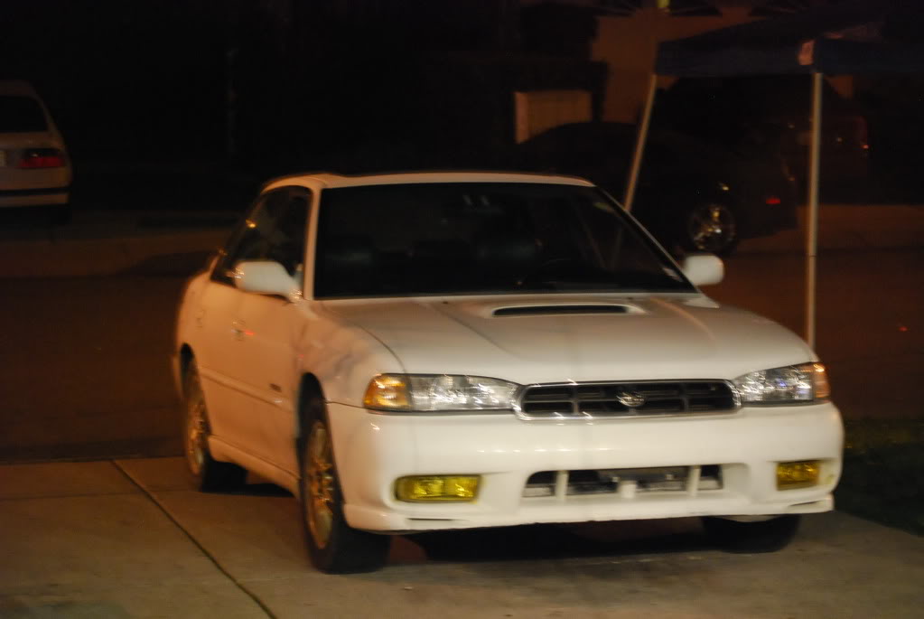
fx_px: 2313
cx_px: 462
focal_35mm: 90
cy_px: 310
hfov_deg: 22.6
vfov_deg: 15.2
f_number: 4.2
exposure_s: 1/2.5
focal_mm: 60
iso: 1600
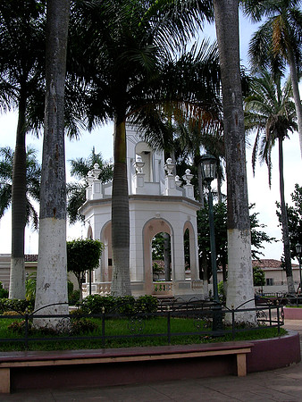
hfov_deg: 37.8
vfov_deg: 49.0
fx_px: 442
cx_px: 151
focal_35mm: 38
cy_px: 201
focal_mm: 5.8
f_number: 5.6
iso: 100
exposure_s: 1/185
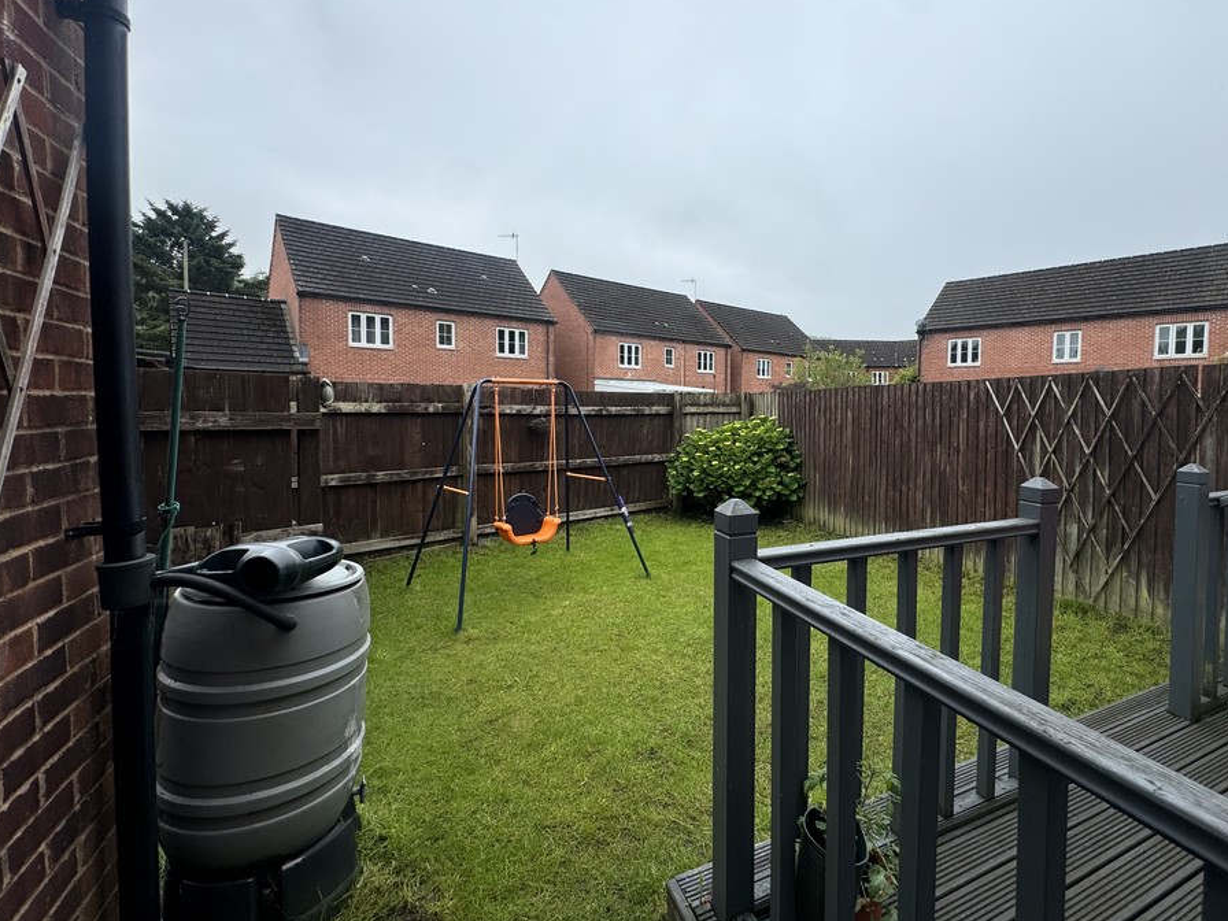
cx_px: 695
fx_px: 568
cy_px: 430
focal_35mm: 16
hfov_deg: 94.0
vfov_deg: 78.0
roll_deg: -0.2
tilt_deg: -2.6
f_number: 2.2
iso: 40
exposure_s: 1/459
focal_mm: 2.22
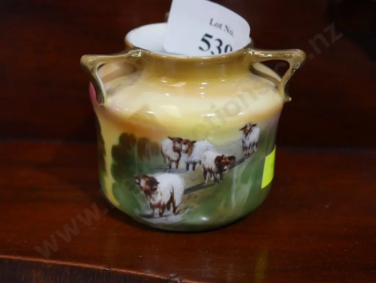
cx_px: 188
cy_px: 142
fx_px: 717
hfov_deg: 29.4
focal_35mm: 66
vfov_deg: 22.3
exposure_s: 1/80
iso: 1250
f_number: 5.4
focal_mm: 33
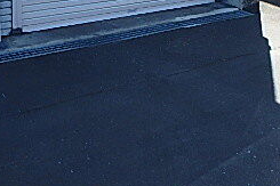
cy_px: -35
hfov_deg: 35.1
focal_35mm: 57
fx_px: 443
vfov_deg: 22.0
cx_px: 136
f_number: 3.5
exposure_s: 1/320
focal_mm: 3.7
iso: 125
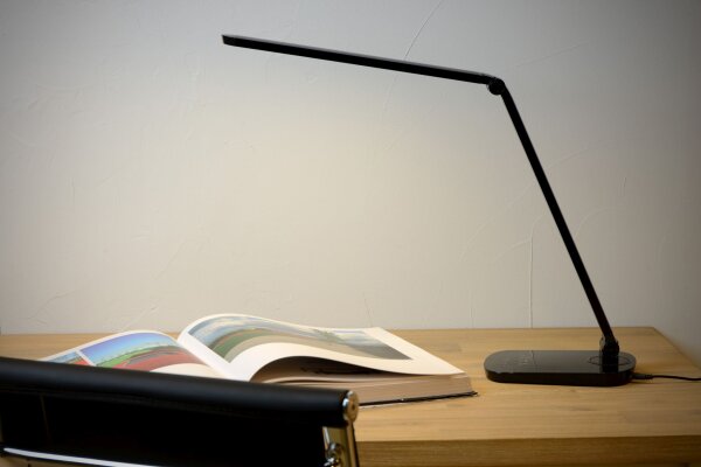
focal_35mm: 100
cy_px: 234
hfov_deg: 20.4
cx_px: 350
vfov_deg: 13.7
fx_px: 1947
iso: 100
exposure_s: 1/3
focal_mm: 100
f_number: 10
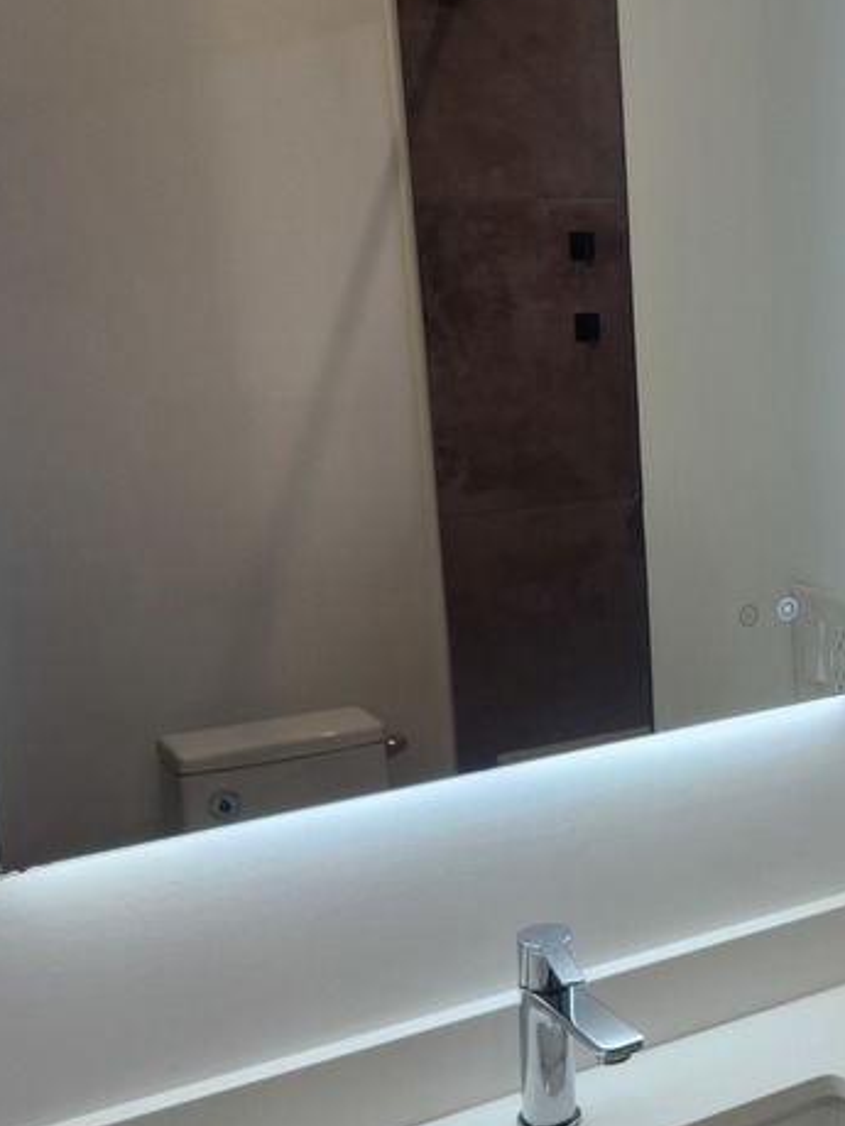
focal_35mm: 54
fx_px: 1758
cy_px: 617
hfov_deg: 25.0
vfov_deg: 35.5
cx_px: 941
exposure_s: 1/120
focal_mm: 5.4
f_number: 1.8
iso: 32
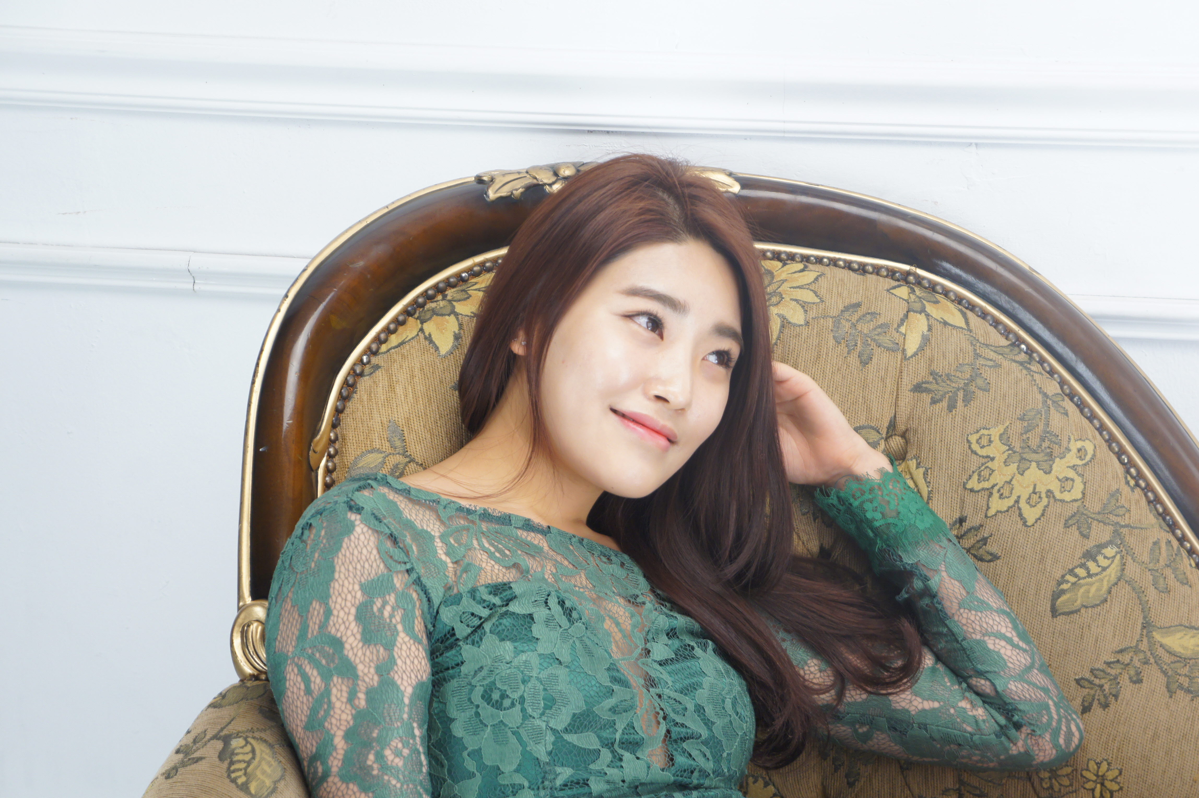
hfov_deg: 24.6
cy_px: 399
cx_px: 600
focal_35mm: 82
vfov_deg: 16.5
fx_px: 2746
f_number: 5.6
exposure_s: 1/100
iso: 500
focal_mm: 55
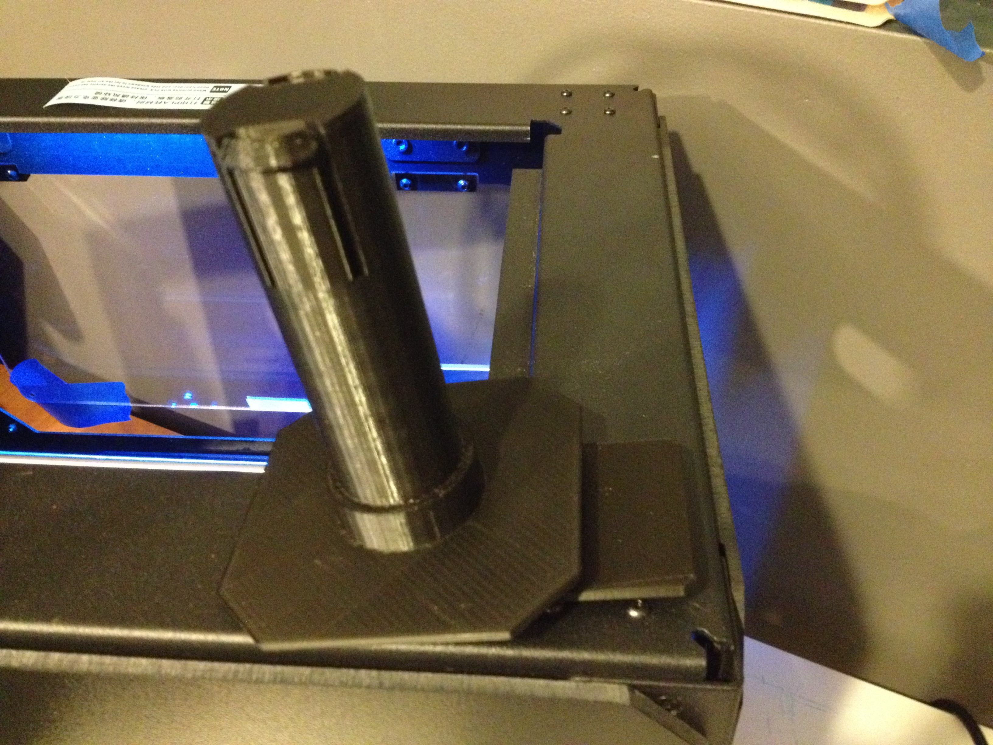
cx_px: 496
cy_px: 372
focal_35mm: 35
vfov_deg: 40.7
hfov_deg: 52.6
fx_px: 1004
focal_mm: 4.28
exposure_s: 1/15
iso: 800
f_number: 2.4
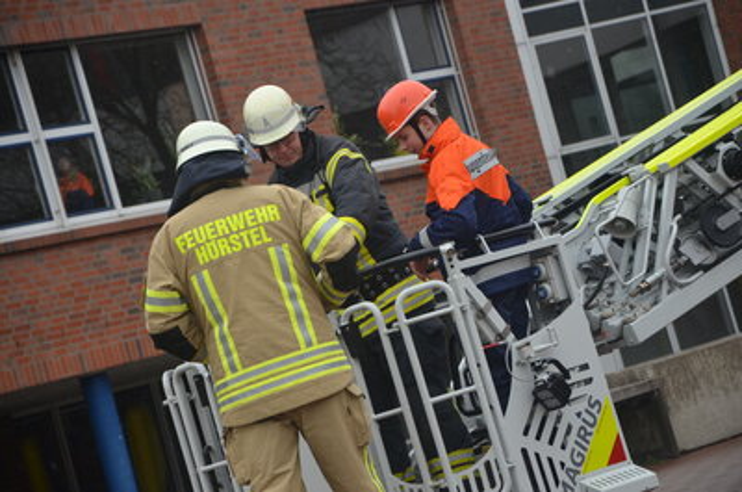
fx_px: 3240
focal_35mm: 158
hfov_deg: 13.1
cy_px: 246
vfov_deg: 8.7
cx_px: 371
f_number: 5.6
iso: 200
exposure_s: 1/125
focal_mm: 105
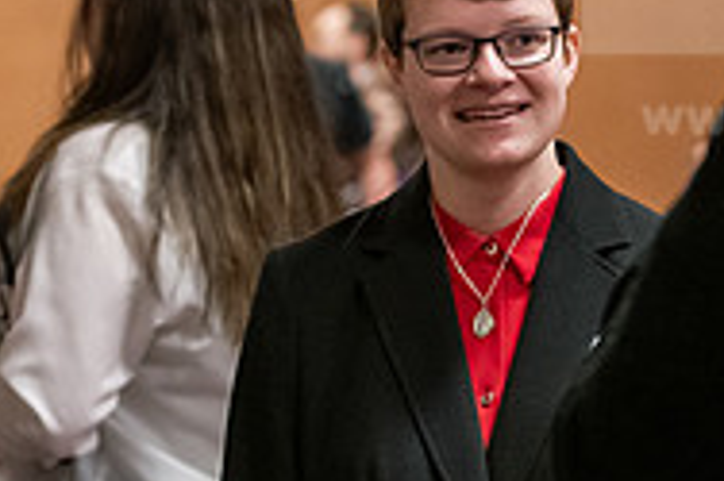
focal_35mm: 216
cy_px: 198
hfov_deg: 9.5
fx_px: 4340
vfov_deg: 6.3
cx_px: 466
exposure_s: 1/200
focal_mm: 70
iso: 5000
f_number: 2.8
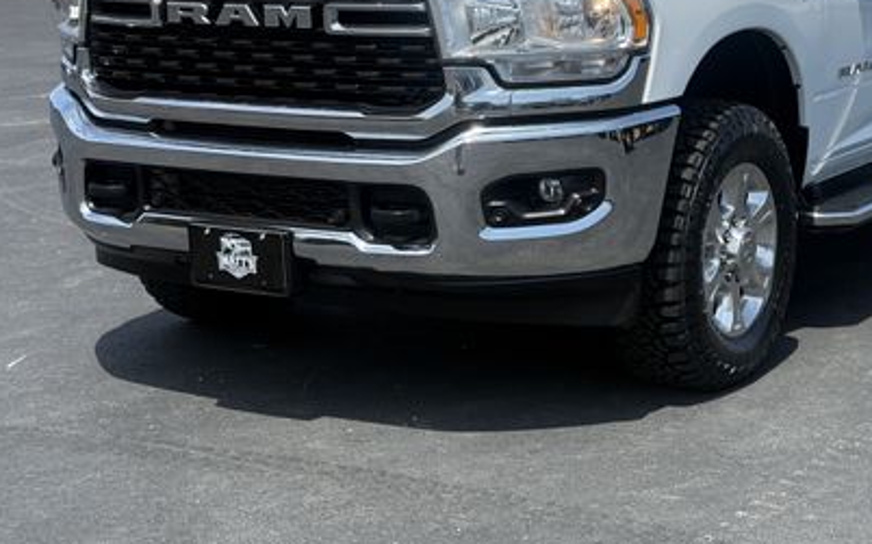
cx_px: 616
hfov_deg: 25.3
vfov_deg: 15.9
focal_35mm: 81
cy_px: 72
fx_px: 1924
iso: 64
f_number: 1.78
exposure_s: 1/4098
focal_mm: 6.76
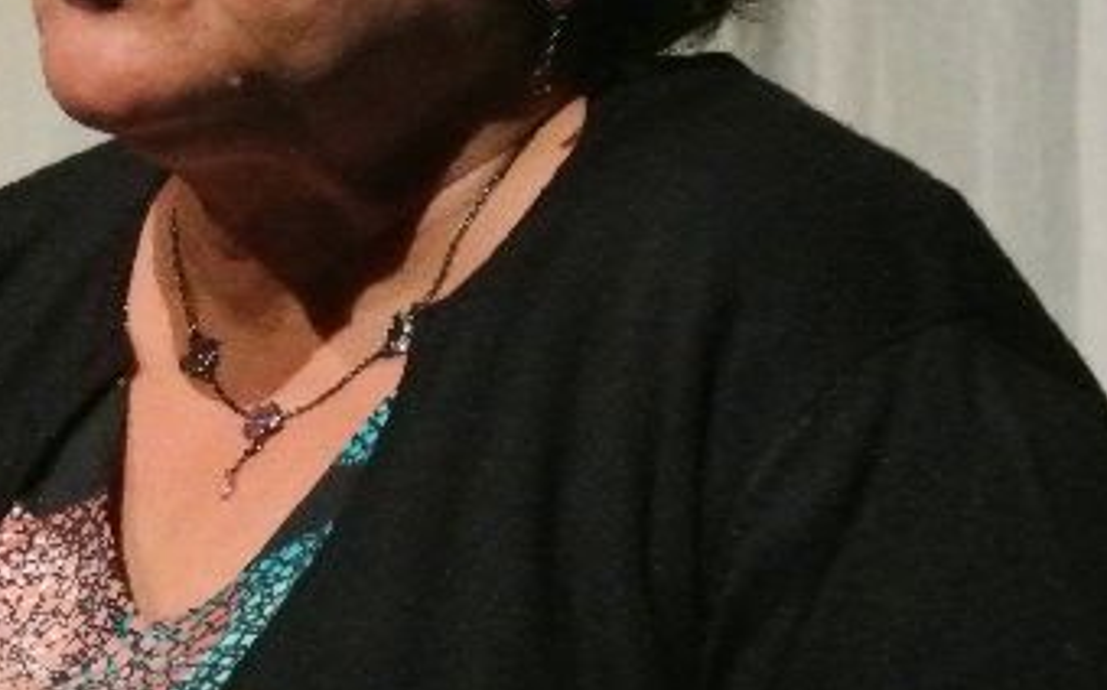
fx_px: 15075
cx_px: 133
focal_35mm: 500
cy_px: 138
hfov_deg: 4.2
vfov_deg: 2.6
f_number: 9
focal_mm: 77.1
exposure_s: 1/100
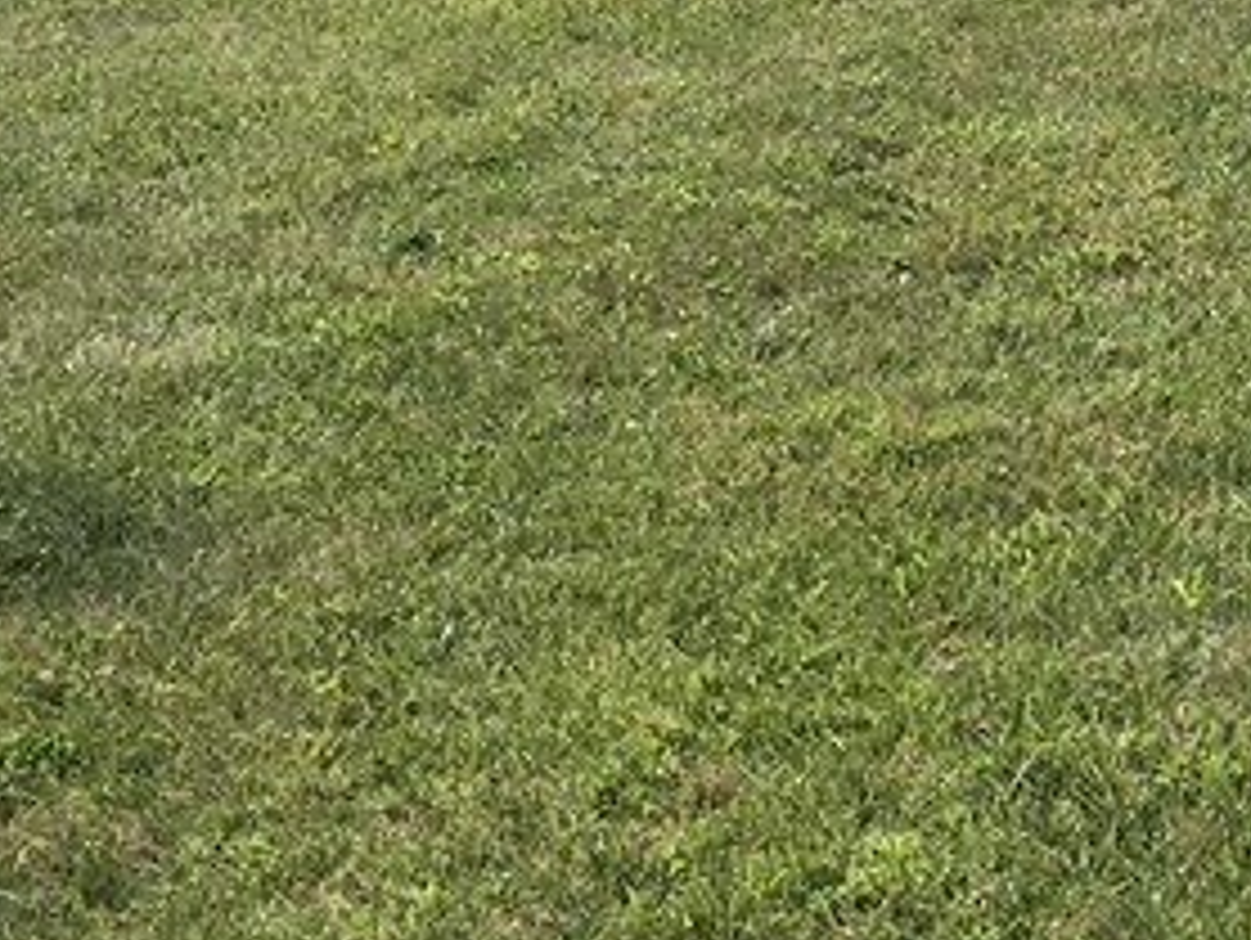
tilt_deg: -3.0
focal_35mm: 103
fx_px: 3726
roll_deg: +2.0
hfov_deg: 17.5
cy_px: -508
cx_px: 1768
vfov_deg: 13.5
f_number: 1.8
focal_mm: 3.99
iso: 20
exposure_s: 1/1182
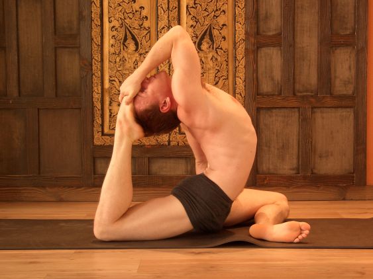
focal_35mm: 53
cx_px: 186
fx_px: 571
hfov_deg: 36.2
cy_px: 140
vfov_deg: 27.5
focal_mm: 11.3
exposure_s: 1/13
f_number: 3.2
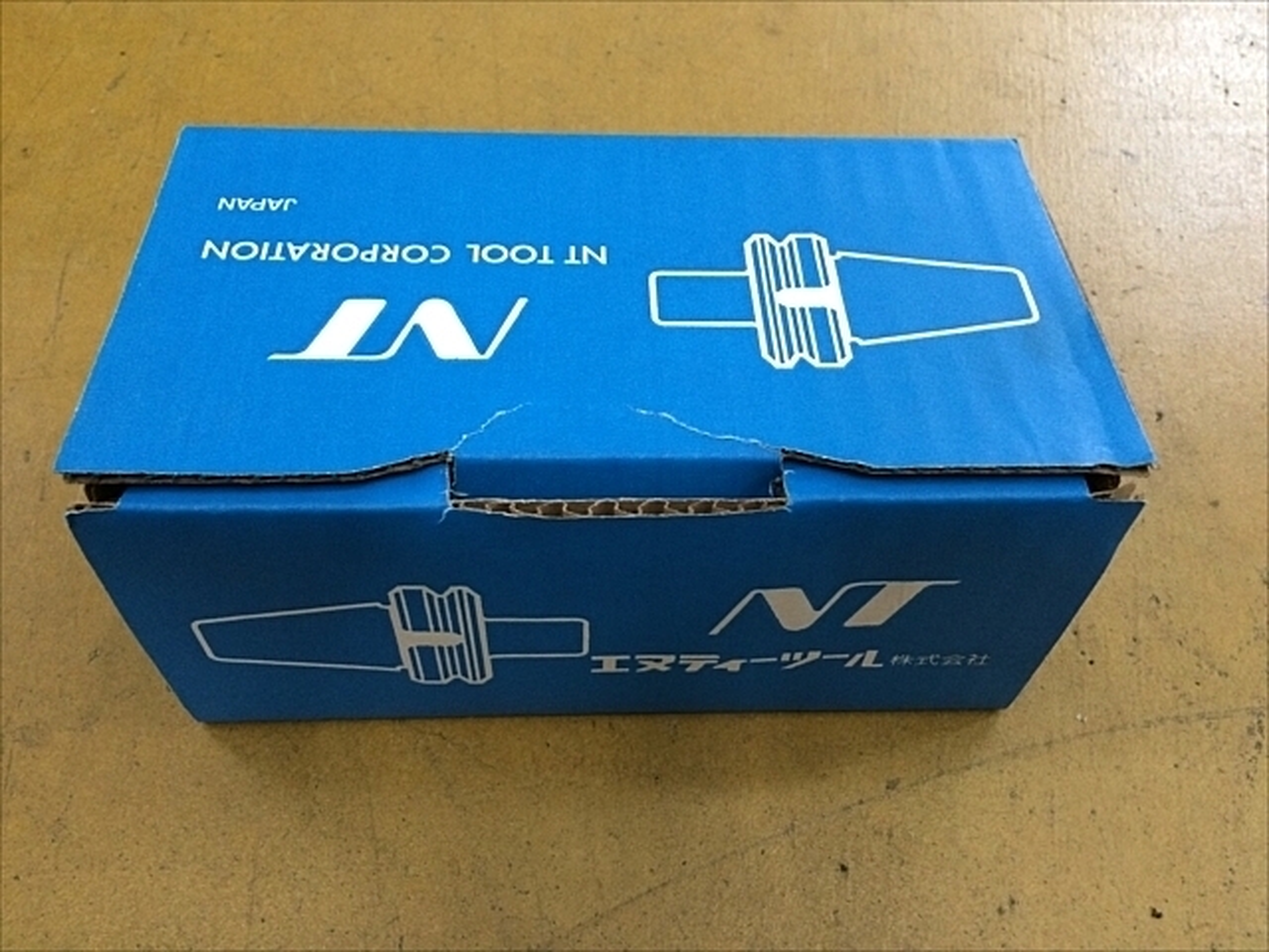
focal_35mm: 29
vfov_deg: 48.2
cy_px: 476
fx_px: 1063
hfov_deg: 61.7
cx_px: 634
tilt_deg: -53.5
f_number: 2.2
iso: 200
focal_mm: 4.15
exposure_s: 1/30
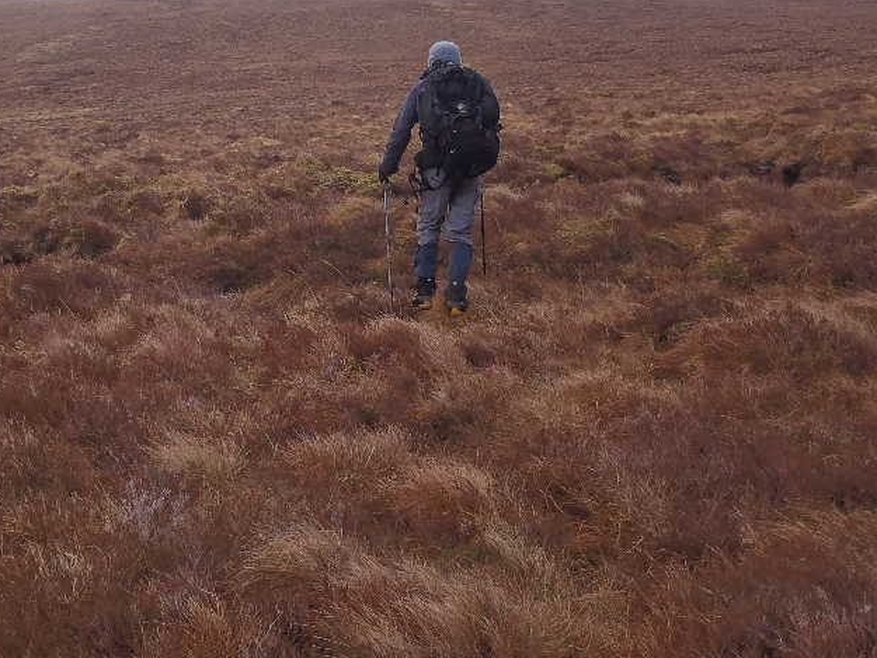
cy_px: 178
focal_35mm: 48
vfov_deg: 29.9
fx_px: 1216
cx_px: 306
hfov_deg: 39.3
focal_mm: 5
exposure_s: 1/125
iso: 80
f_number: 4.5
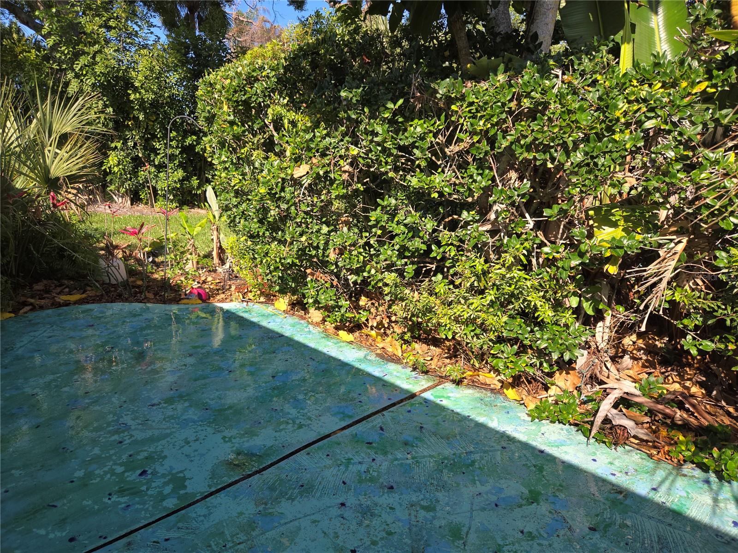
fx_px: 490
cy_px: 276
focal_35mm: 23
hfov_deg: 73.9
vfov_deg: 58.9
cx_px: 369
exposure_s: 1/832
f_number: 1.8
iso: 25
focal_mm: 5.4
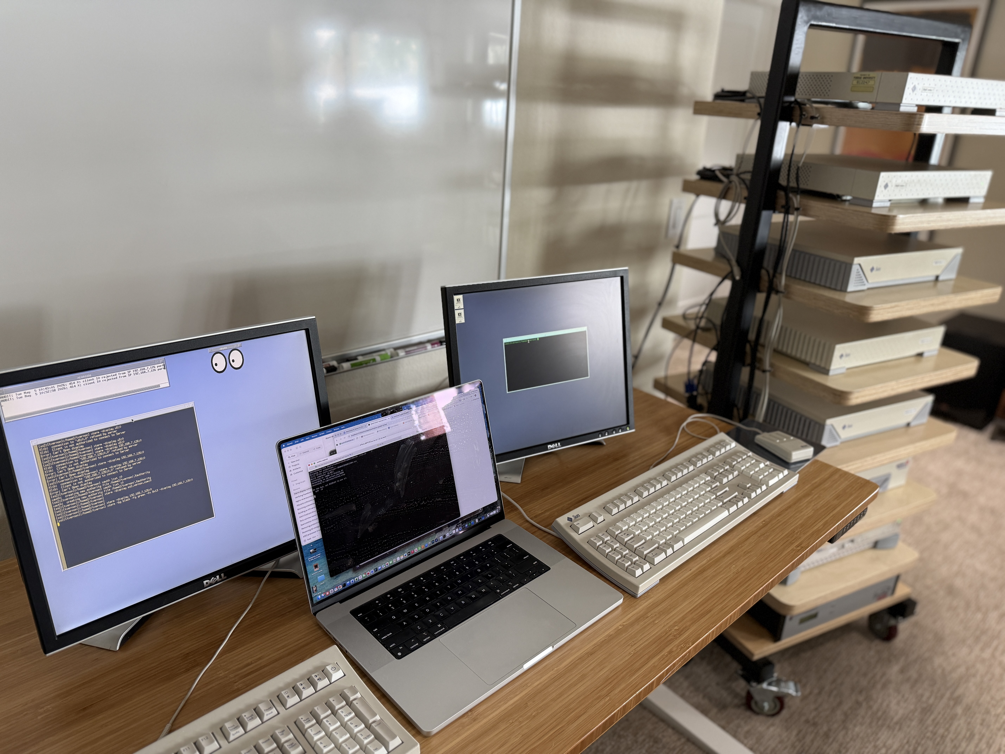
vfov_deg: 56.8
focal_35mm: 24
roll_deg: -2.5
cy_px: 377
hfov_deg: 71.6
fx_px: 697
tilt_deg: -22.4
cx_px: 502
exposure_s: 1/76
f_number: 1.78
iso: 200
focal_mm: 6.76
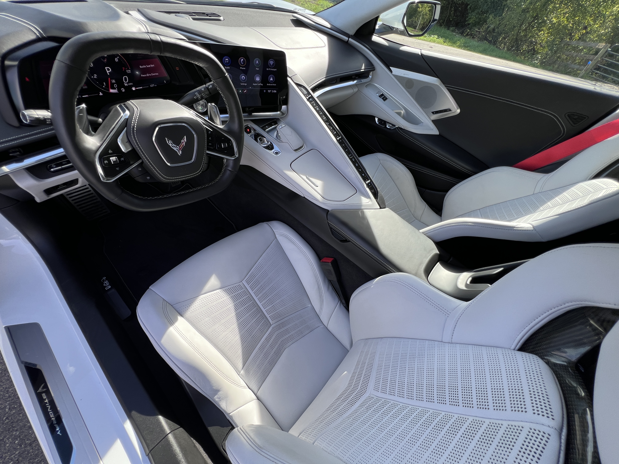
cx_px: 310
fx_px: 232
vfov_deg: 89.9
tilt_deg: -48.2
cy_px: 232
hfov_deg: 106.2
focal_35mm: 13
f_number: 1.8
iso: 32
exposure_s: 1/202
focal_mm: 1.57
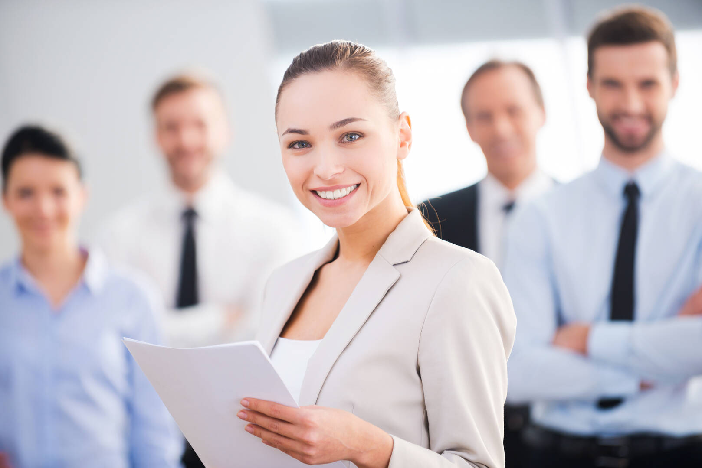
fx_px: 3706
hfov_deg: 10.8
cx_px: 351
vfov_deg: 7.2
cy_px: 234
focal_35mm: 190
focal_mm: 190
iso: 320
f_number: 4
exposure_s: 1/160
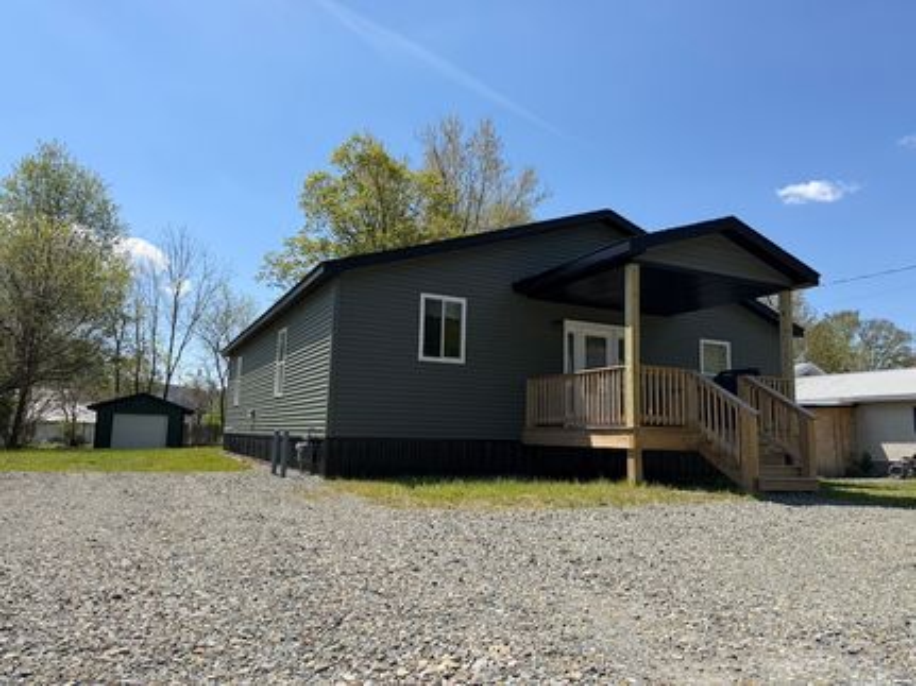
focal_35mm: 24
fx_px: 635
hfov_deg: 71.6
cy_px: 343
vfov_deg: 56.8
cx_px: 458
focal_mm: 6.76
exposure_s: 1/4167
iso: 80
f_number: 1.78
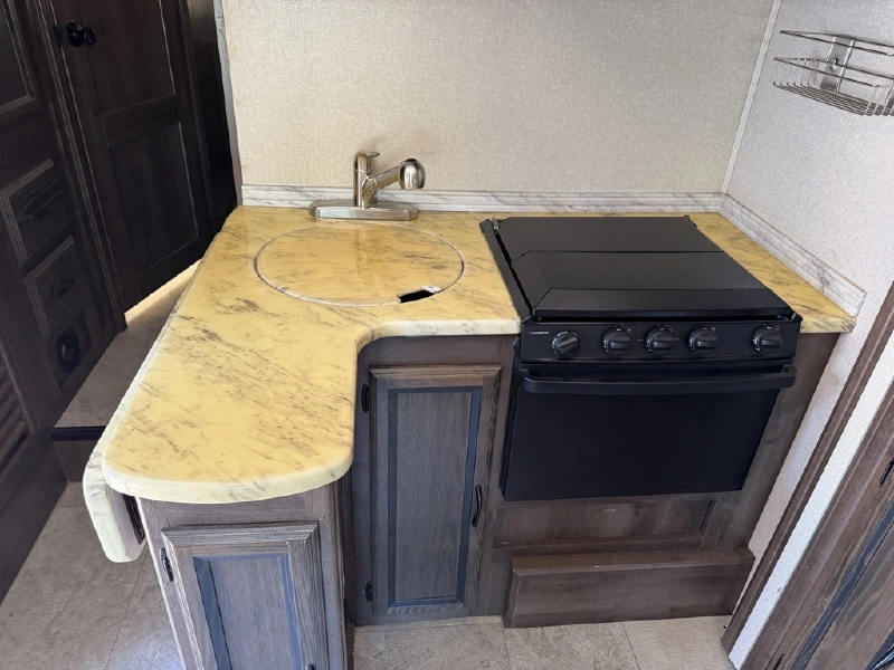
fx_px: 620
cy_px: 335
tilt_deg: -28.2
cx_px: 447
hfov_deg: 71.6
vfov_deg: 56.8
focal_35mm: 24
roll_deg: -2.1
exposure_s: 1/60
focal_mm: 6.76
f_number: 1.78
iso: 250
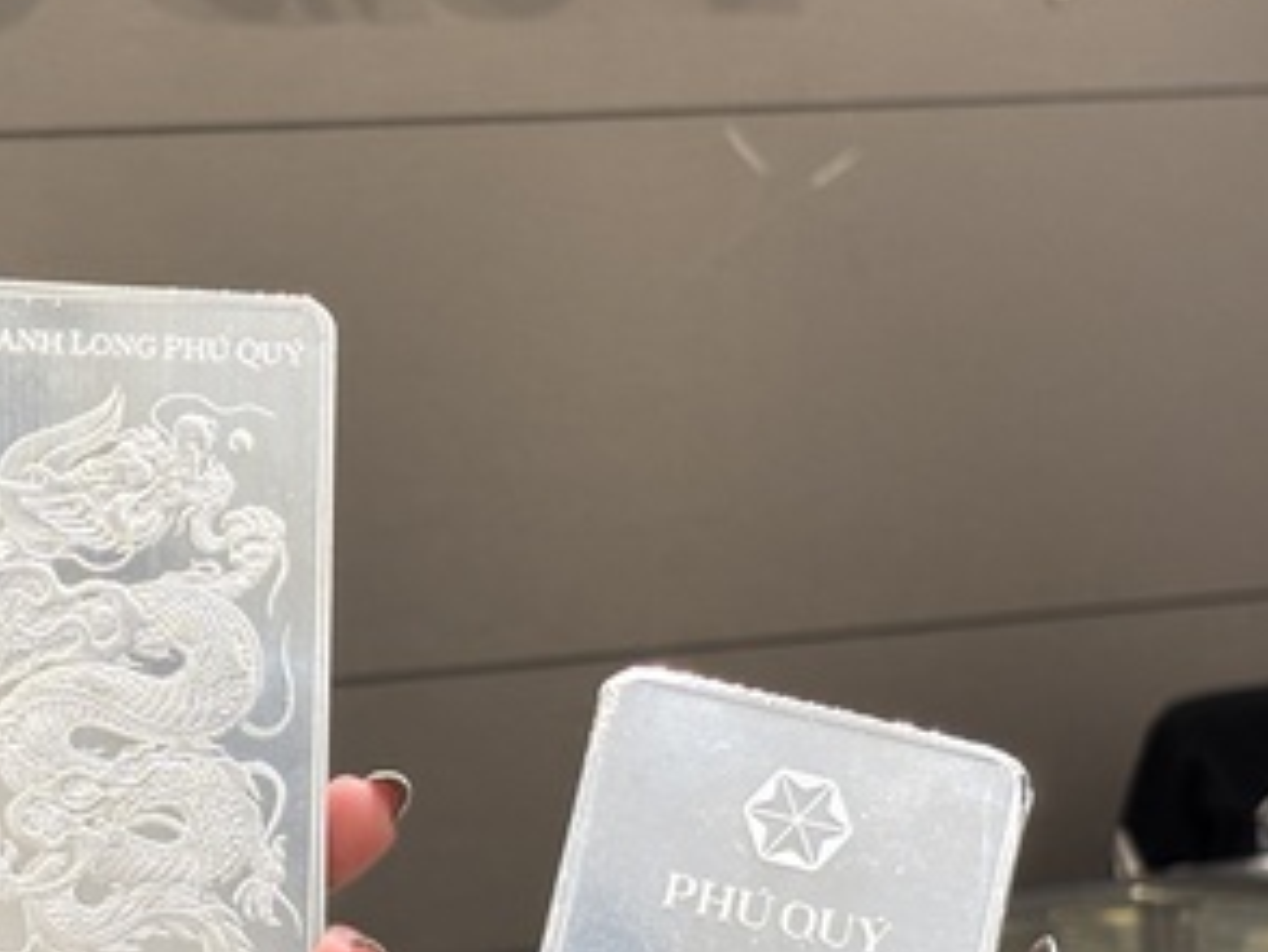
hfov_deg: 13.8
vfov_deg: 10.4
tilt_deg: -4.1
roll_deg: +2.3
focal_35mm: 142
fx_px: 5204
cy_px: 684
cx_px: 273
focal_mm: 5.96
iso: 40
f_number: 1.6
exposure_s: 1/100
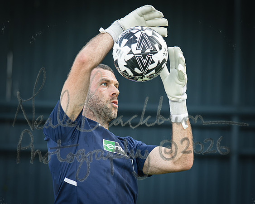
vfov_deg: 5.5
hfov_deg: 6.8
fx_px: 2137
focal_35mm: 283
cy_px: 109
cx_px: 139
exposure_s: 1/2000
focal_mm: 135
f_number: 1.8
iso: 400
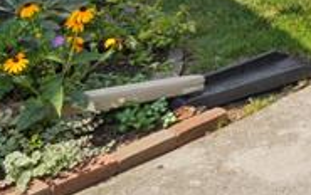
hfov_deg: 17.3
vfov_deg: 11.6
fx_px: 787
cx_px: 593
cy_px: -276
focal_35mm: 93
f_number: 8
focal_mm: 11
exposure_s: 1/250
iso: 100
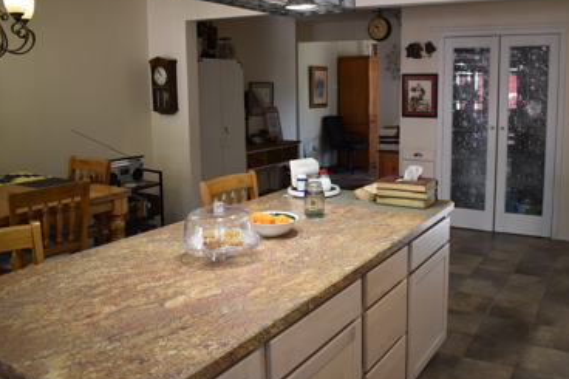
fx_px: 521
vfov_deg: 39.8
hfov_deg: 56.8
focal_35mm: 33
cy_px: 159
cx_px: 345
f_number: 4
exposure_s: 1/60
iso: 400
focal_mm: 18
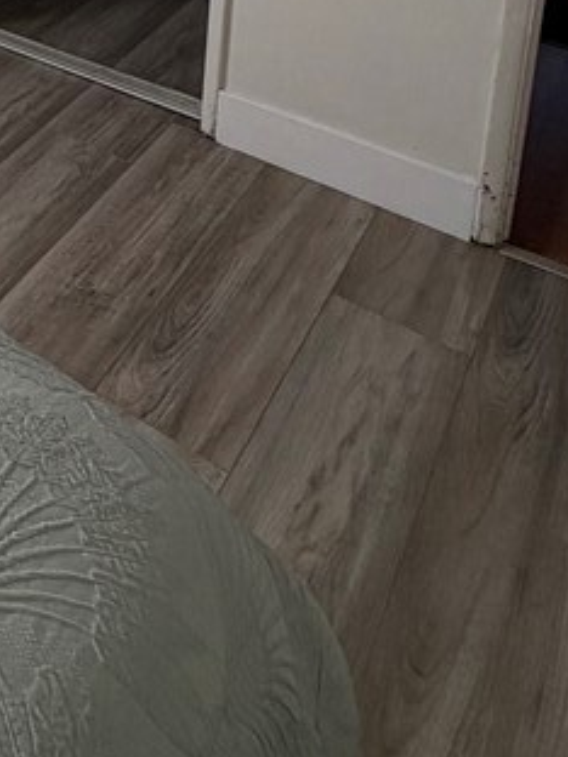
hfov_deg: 23.9
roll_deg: +1.5
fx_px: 1006
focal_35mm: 46
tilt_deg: -10.2
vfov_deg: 30.6
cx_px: -313
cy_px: -267
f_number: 2.2
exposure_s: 1/121
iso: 80
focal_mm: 2.22
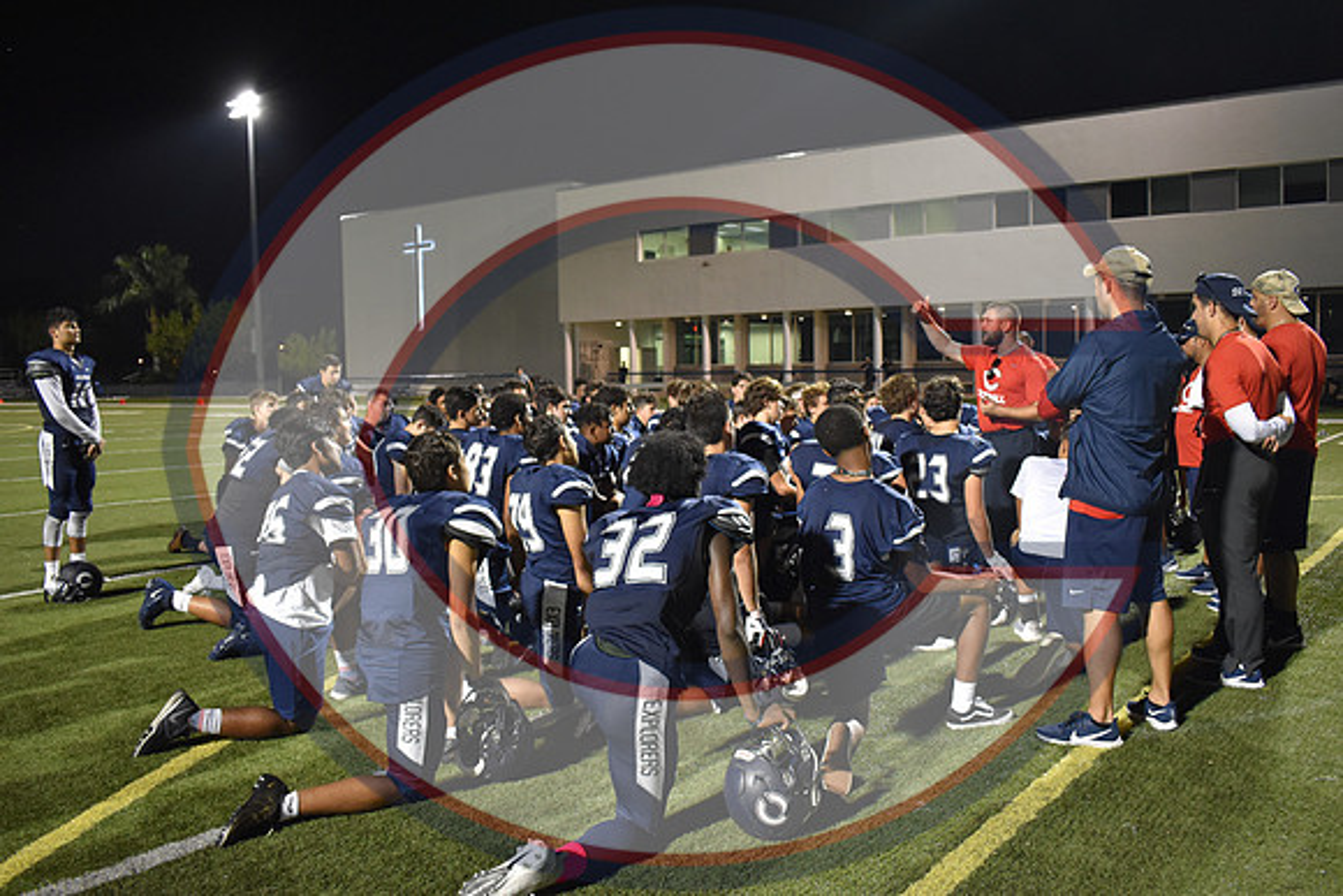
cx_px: 672
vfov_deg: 43.6
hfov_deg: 61.9
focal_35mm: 30
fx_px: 1119
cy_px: 448
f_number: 3.8
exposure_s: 1/60
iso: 1600
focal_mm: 20
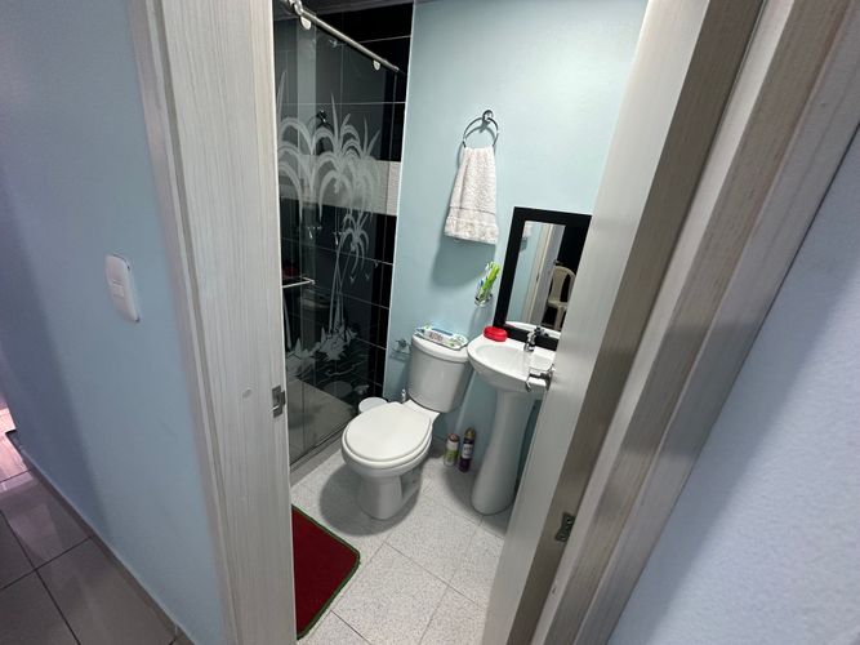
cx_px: 430
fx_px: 348
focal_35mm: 14
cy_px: 322
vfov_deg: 85.7
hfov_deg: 102.1
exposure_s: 1/60
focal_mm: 2.22
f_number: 2.2
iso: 250
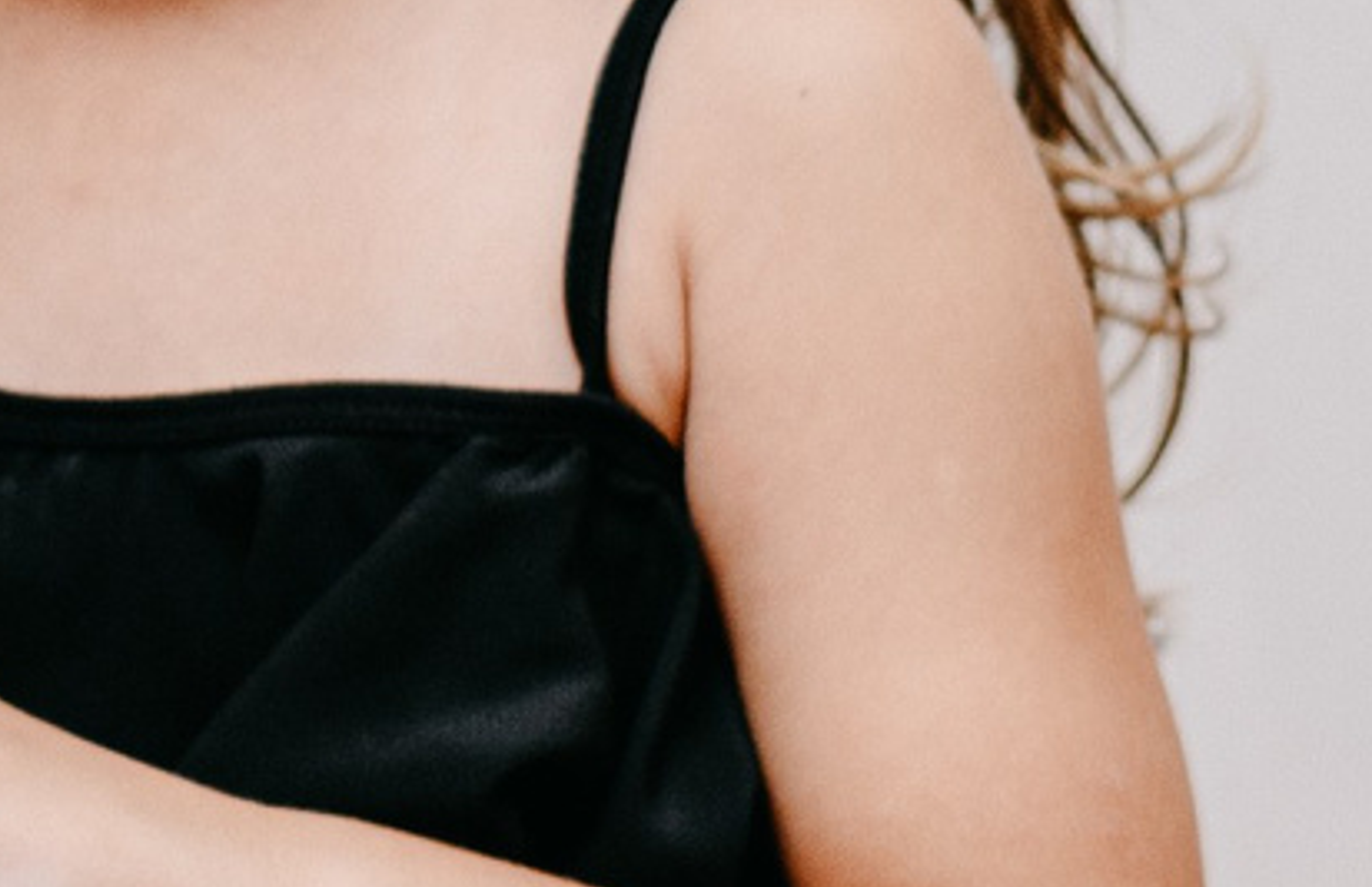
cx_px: 1888
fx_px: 13555
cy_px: 515
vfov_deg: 3.7
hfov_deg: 5.7
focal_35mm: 359
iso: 160
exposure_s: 1/160
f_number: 3.5
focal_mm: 55
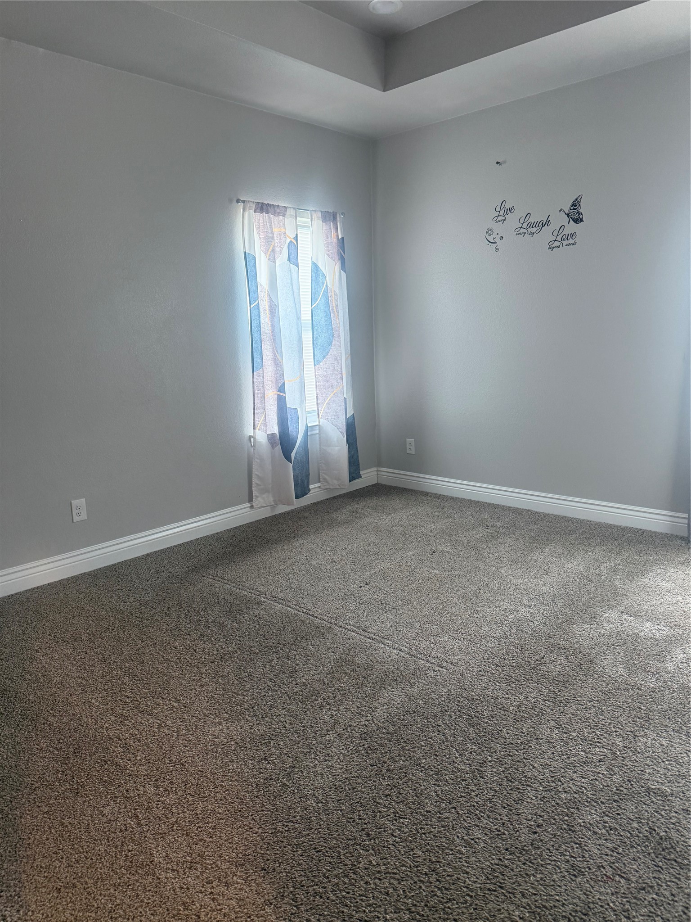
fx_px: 639
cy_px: 461
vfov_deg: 71.6
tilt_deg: -10.7
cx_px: 346
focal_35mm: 24
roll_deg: +1.7
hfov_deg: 56.8
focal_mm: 6.76
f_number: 1.78
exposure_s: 1/60
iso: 250
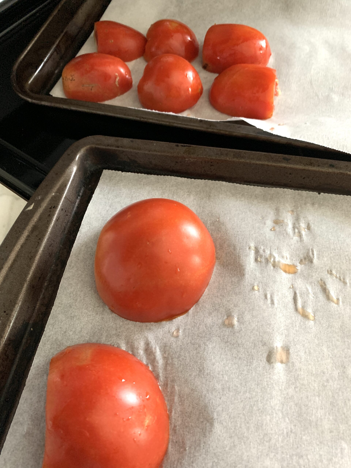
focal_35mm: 26
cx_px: 176
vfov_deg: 67.3
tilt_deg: -59.4
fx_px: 352
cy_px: 234
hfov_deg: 53.1
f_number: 1.8
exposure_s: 1/30
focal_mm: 4.25
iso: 640
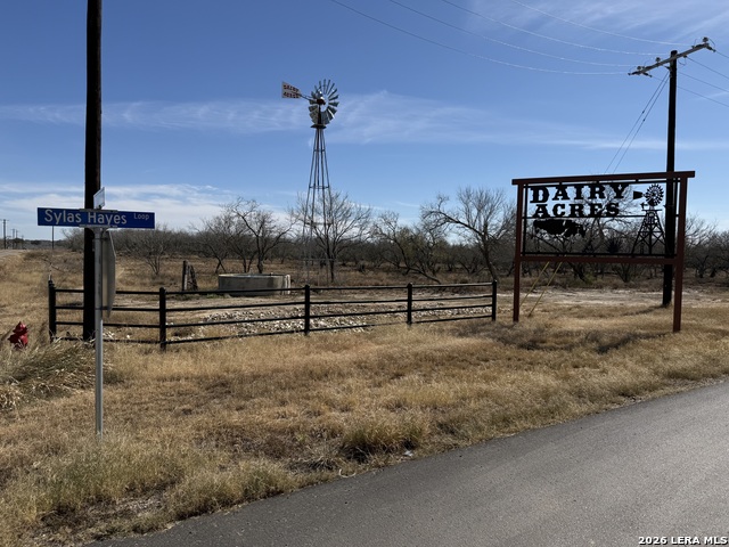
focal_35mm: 24
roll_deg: -0.8
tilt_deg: -2.2
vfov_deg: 56.8
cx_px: 364
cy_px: 274
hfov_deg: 71.6
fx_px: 505
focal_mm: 6.76
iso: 80
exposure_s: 1/9091
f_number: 1.78
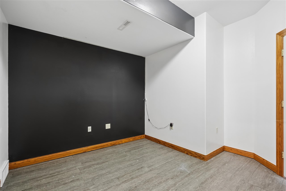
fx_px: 127
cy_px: 96
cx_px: 143
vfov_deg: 73.7
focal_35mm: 16
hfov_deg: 96.7
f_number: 10
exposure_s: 1/1.25
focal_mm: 16
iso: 400
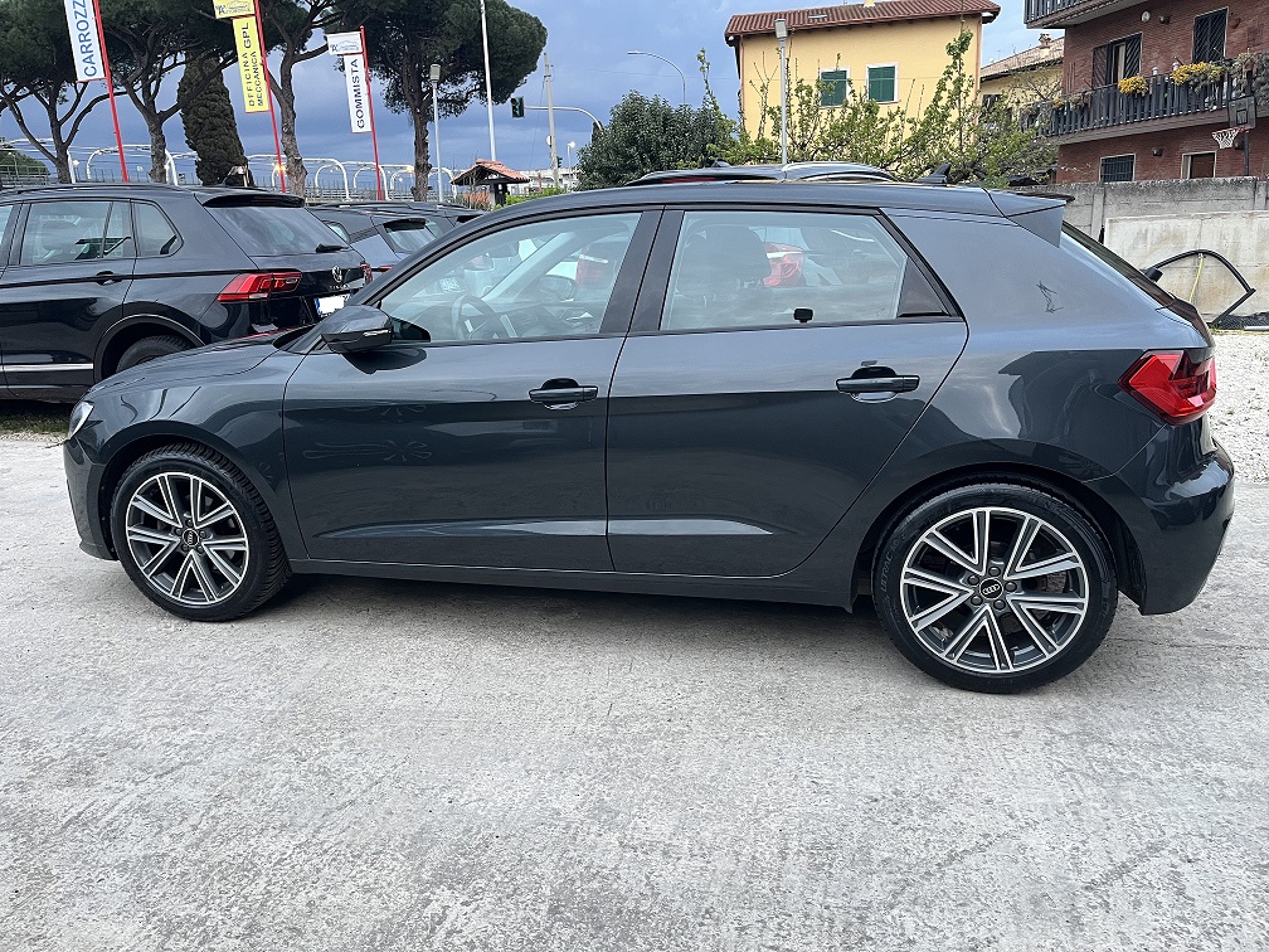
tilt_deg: -14.1
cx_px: 634
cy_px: 476
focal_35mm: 26
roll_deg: +2.9
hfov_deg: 67.3
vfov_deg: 53.1
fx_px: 953
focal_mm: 5.1
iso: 160
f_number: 1.6
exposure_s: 1/60
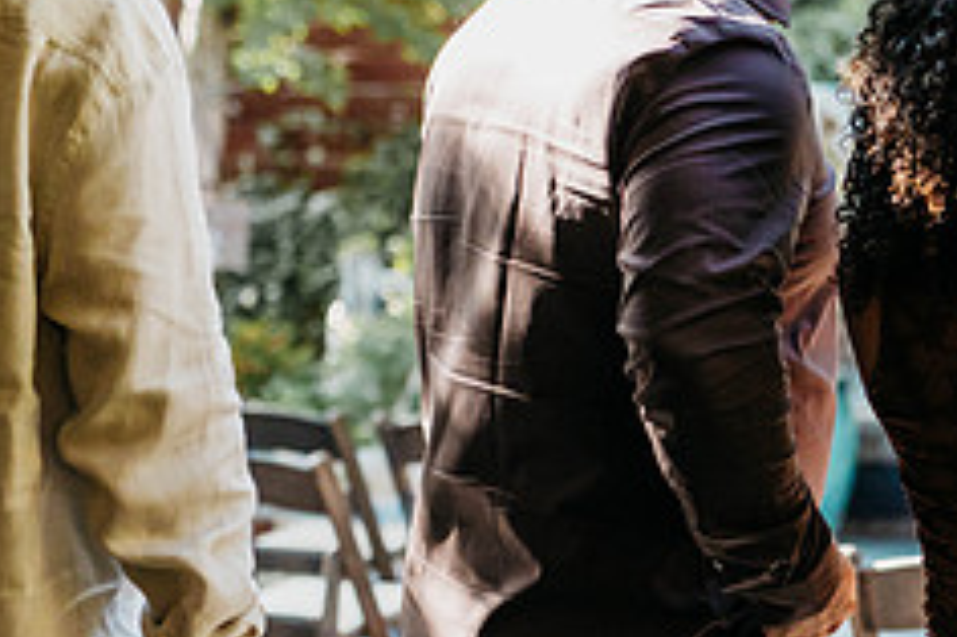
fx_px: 3267
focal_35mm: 123
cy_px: 333
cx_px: 1058
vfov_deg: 11.1
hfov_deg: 16.2
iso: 2000
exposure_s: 1/5000
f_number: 2.5
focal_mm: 50
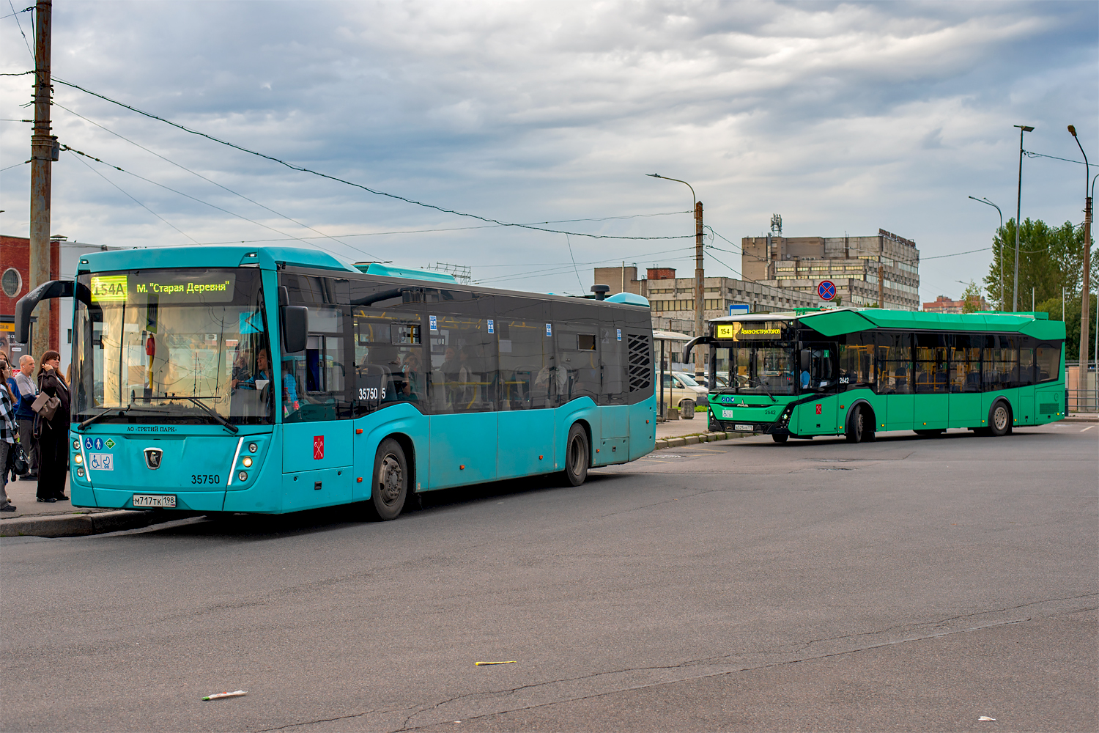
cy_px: 366
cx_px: 550
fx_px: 1526
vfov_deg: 27.0
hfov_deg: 39.6
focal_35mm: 50
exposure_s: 1/160
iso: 200
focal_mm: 50
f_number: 5.6
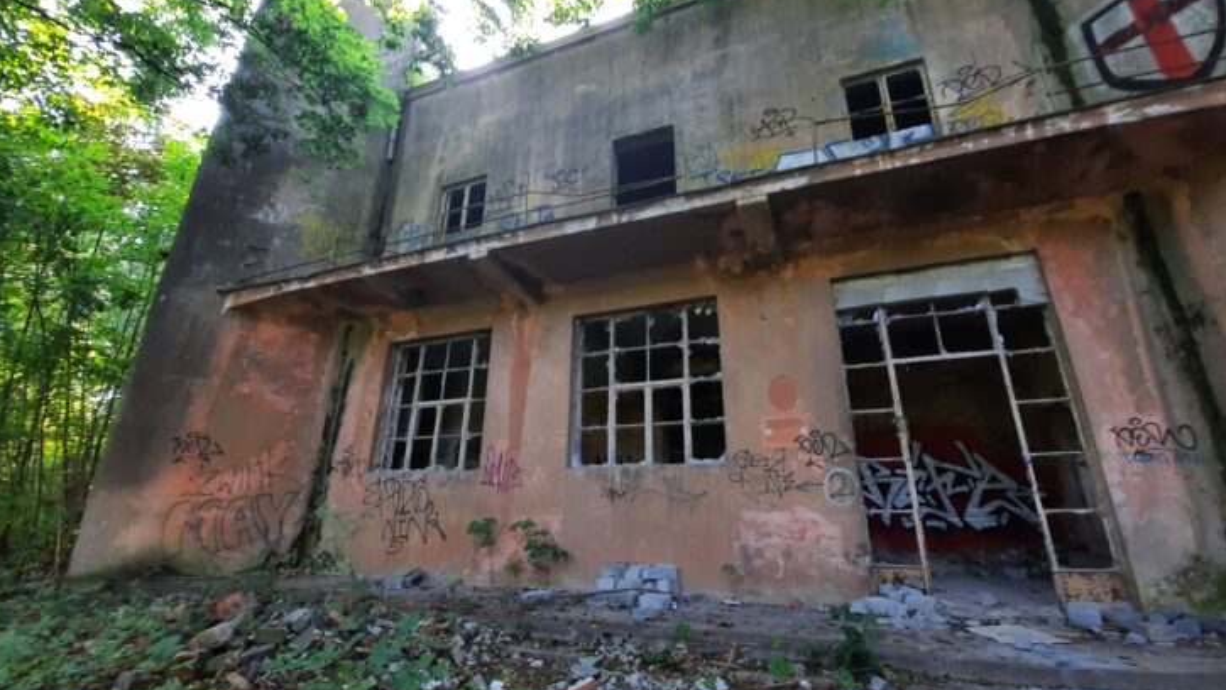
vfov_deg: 70.5
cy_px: 331
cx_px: 636
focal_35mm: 15
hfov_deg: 102.9
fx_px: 488
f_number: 2.2
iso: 64
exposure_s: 1/50
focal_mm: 1.74
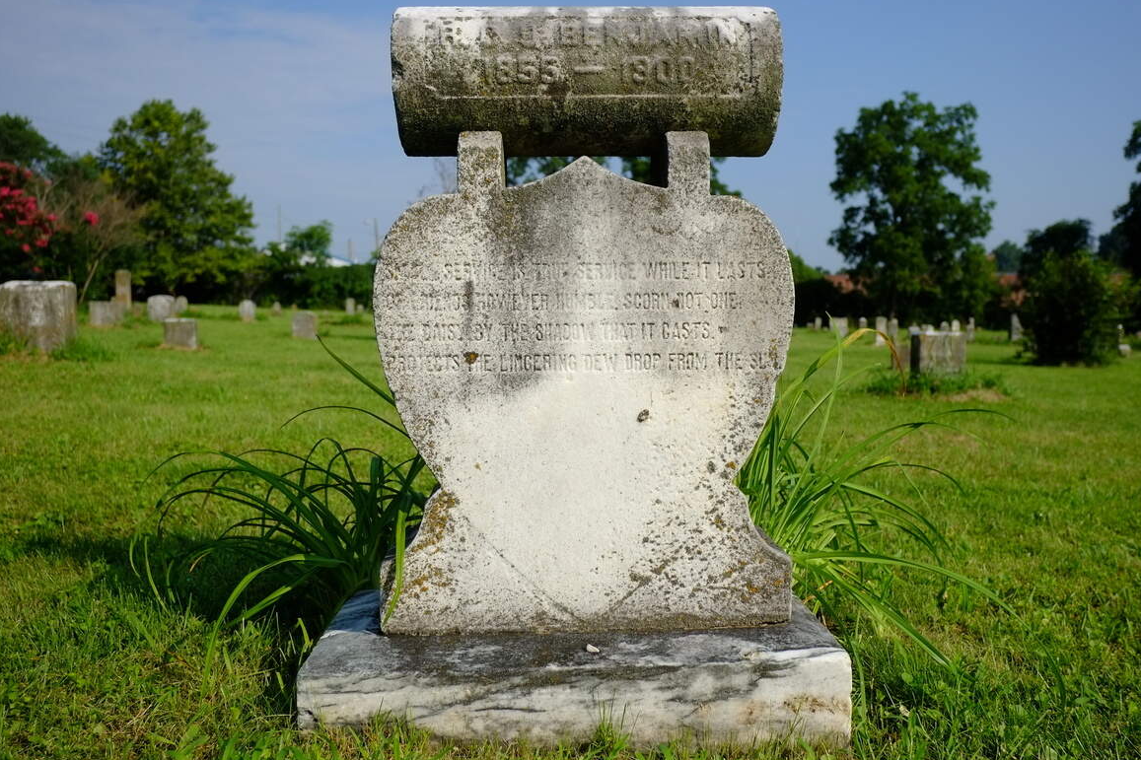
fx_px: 887
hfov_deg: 65.5
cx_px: 589
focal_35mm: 28
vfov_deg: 46.4
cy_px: 383
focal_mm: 18
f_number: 3.2
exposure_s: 1/2500
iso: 200
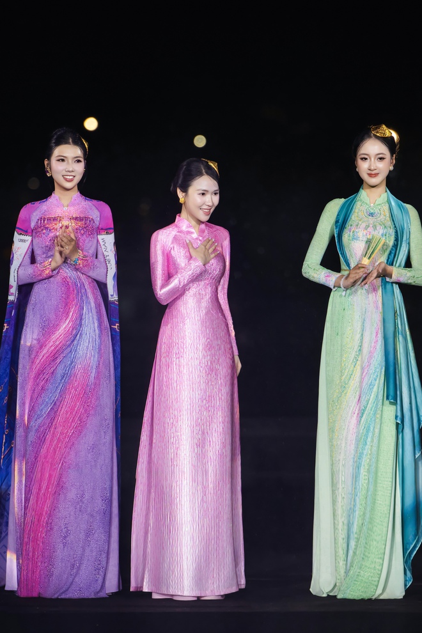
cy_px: 316
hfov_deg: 4.7
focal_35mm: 295
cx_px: 211
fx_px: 5187
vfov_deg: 7.0
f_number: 3.5
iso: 1250
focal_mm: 197
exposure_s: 1/800
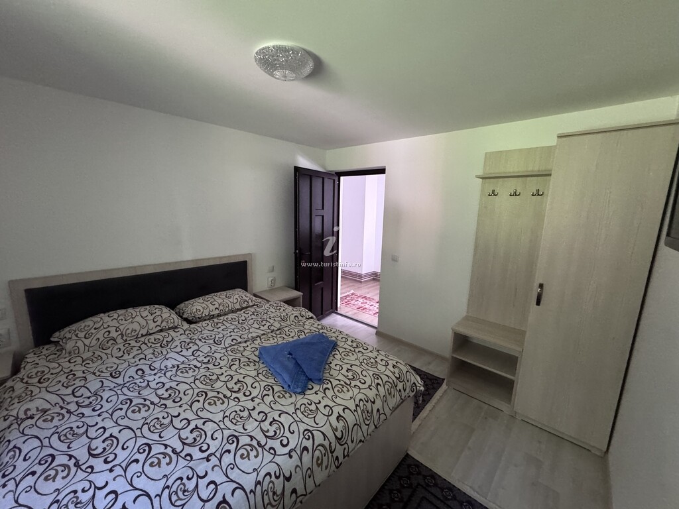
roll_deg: -0.9
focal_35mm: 14
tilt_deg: -10.0
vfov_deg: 85.7
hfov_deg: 102.1
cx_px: 340
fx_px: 275
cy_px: 254
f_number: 2.2
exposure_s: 1/60
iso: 800
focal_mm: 2.22
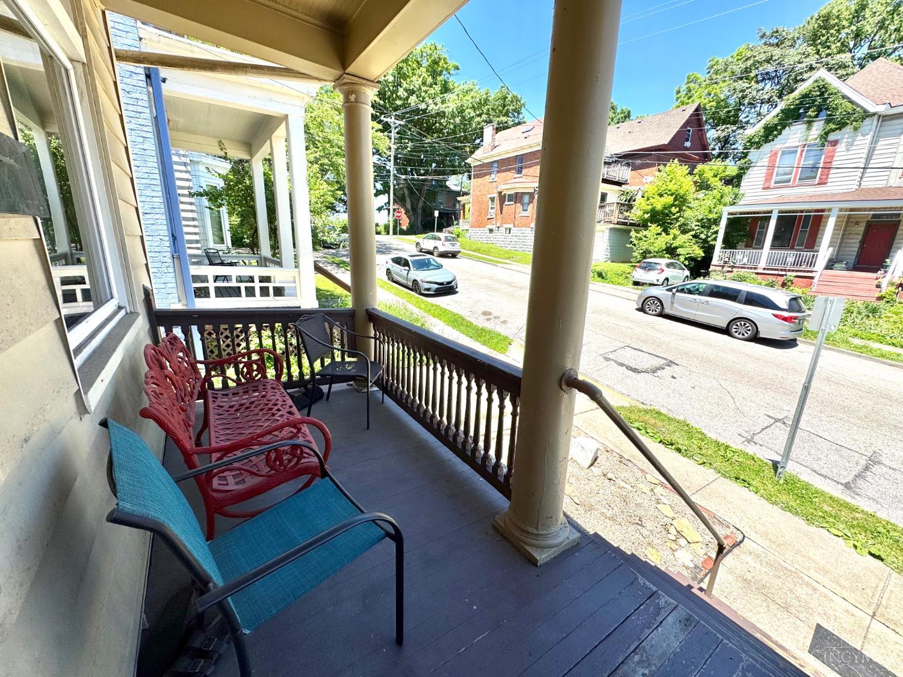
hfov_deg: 102.1
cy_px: 338
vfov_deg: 85.7
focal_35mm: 14
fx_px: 365
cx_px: 452
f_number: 2.2
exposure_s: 1/1078
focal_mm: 2.22
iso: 40
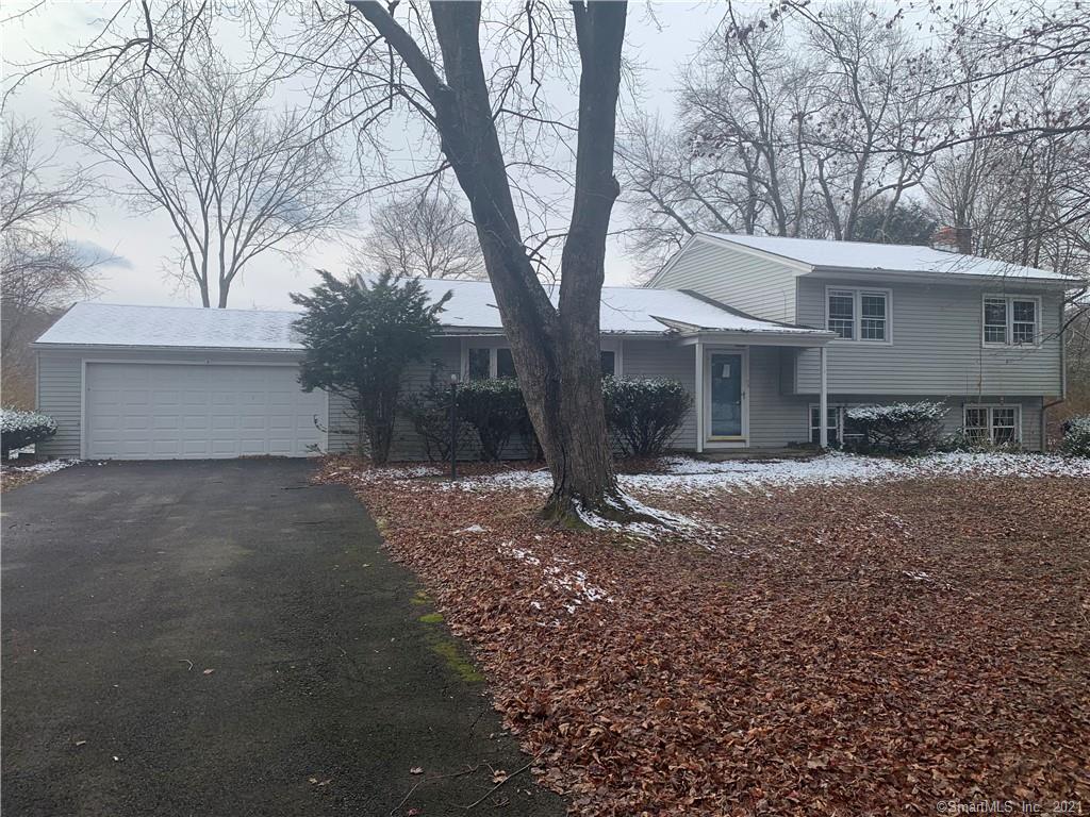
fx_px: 819
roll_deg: -0.5
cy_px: 408
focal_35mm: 26
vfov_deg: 53.1
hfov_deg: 67.3
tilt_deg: +2.0
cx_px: 545
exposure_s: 1/945
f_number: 1.8
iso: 25
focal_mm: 4.25
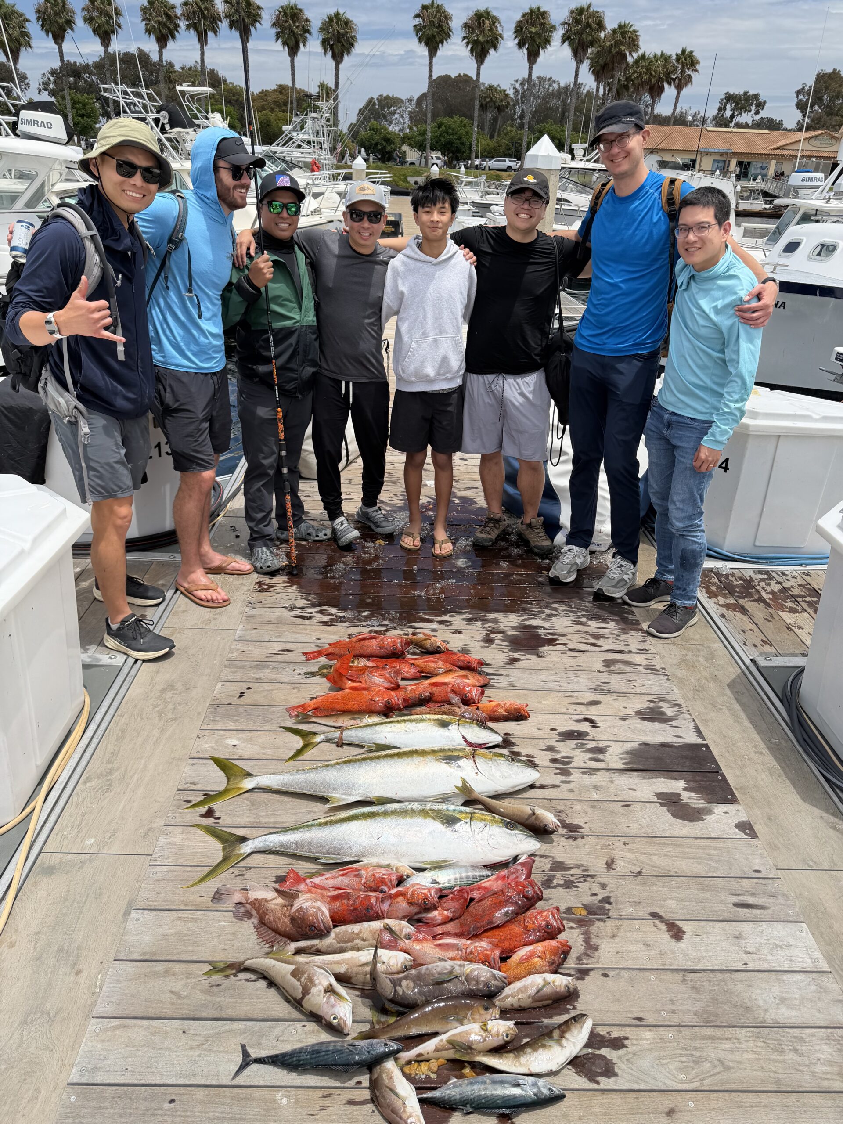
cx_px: 422
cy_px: 562
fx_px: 779
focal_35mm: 24
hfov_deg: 56.8
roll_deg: -3.2
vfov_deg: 71.6
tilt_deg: -27.0
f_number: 1.78
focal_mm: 6.76
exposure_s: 1/6173
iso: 80
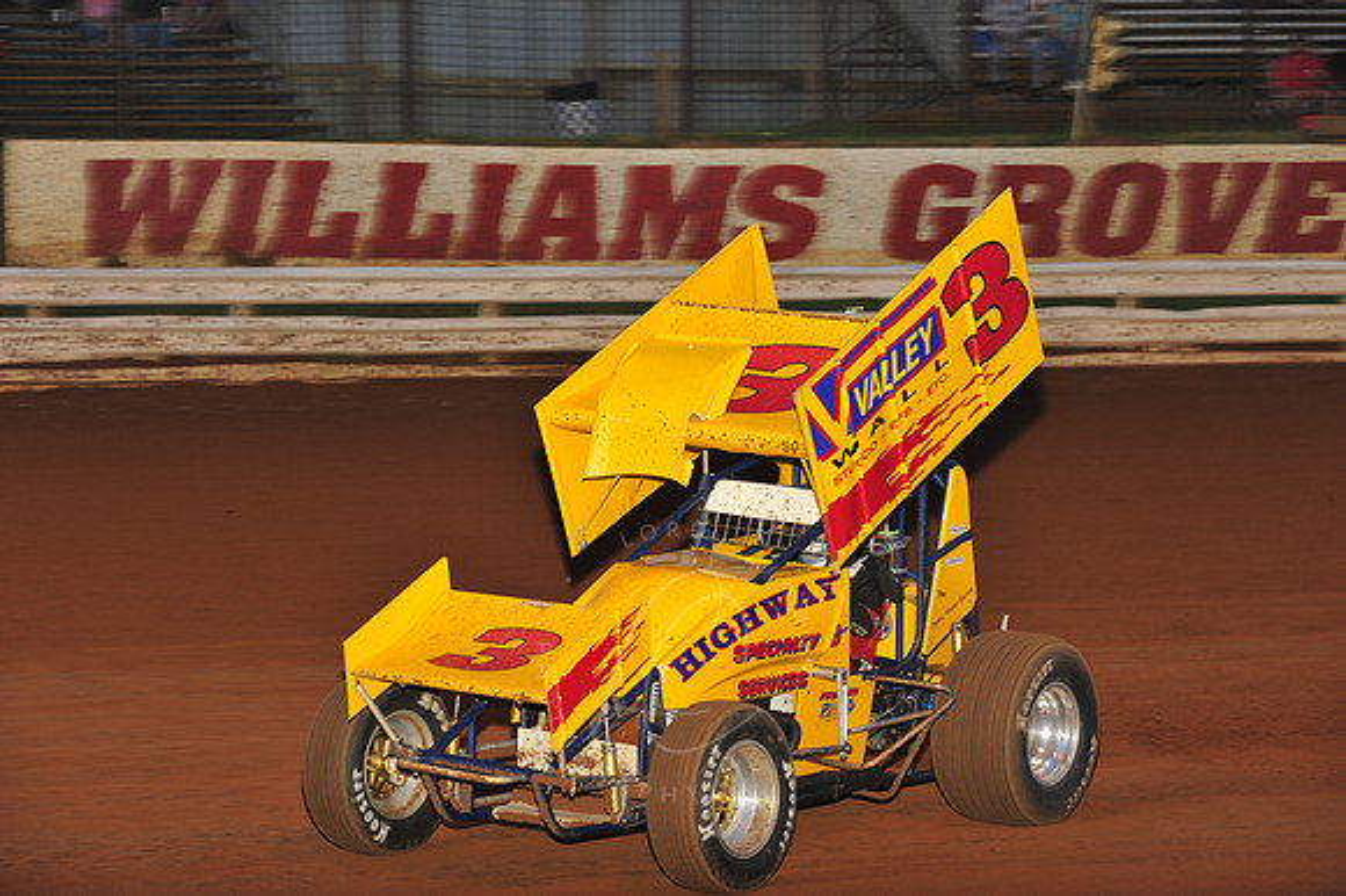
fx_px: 4185
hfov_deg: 18.3
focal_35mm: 112
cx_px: 673
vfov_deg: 12.2
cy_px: 448
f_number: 6.3
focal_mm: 112
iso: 800
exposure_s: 1/320
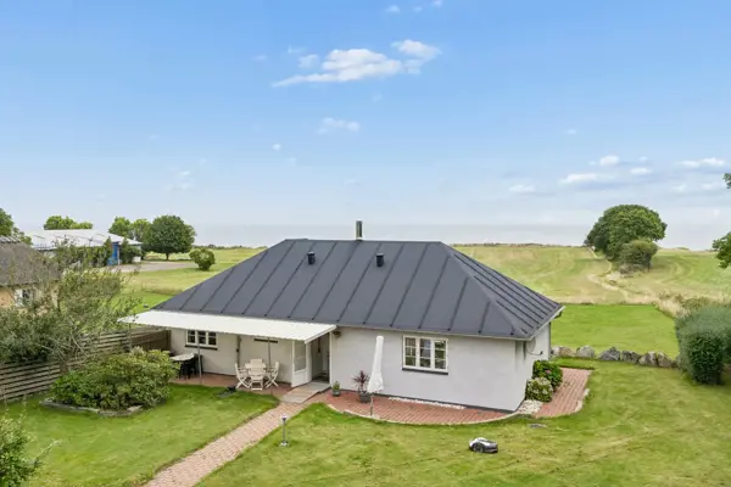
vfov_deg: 43.6
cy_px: 244
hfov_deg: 61.9
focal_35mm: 30
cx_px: 366
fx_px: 609
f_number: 8
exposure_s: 1/250
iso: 200
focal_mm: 20
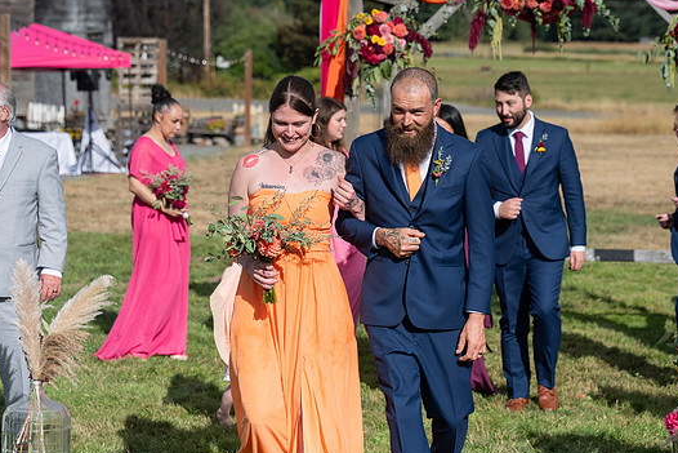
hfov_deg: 18.9
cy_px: 214
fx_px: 2034
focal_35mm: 108
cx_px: 369
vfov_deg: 12.7
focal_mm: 98
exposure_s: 1/5000
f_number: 5
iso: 400
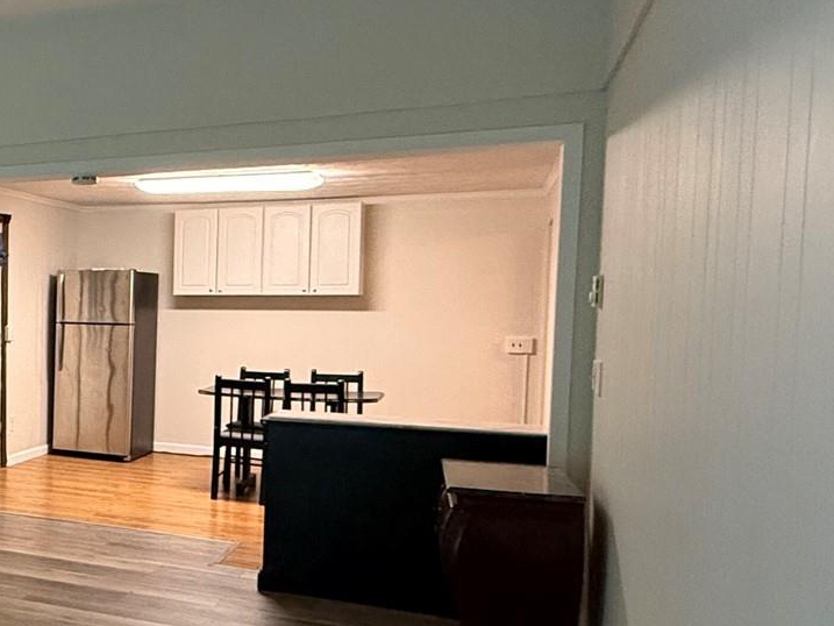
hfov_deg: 38.8
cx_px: -79
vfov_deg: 35.9
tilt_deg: -3.7
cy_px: 368
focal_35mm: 40
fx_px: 964
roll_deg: -0.1
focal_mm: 2.22
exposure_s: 1/60
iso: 400
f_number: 2.2
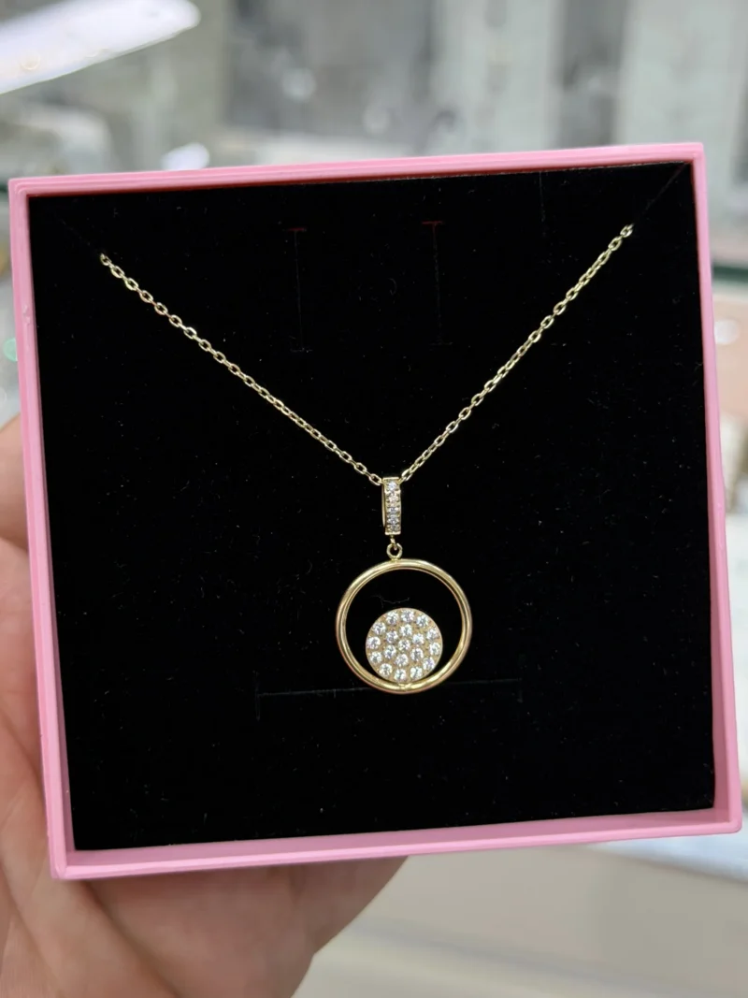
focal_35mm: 48
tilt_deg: -37.1
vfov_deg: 39.7
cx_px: 374
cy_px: 499
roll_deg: +2.0
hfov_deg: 30.3
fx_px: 1383
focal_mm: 6.76
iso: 50
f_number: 1.78
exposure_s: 1/159
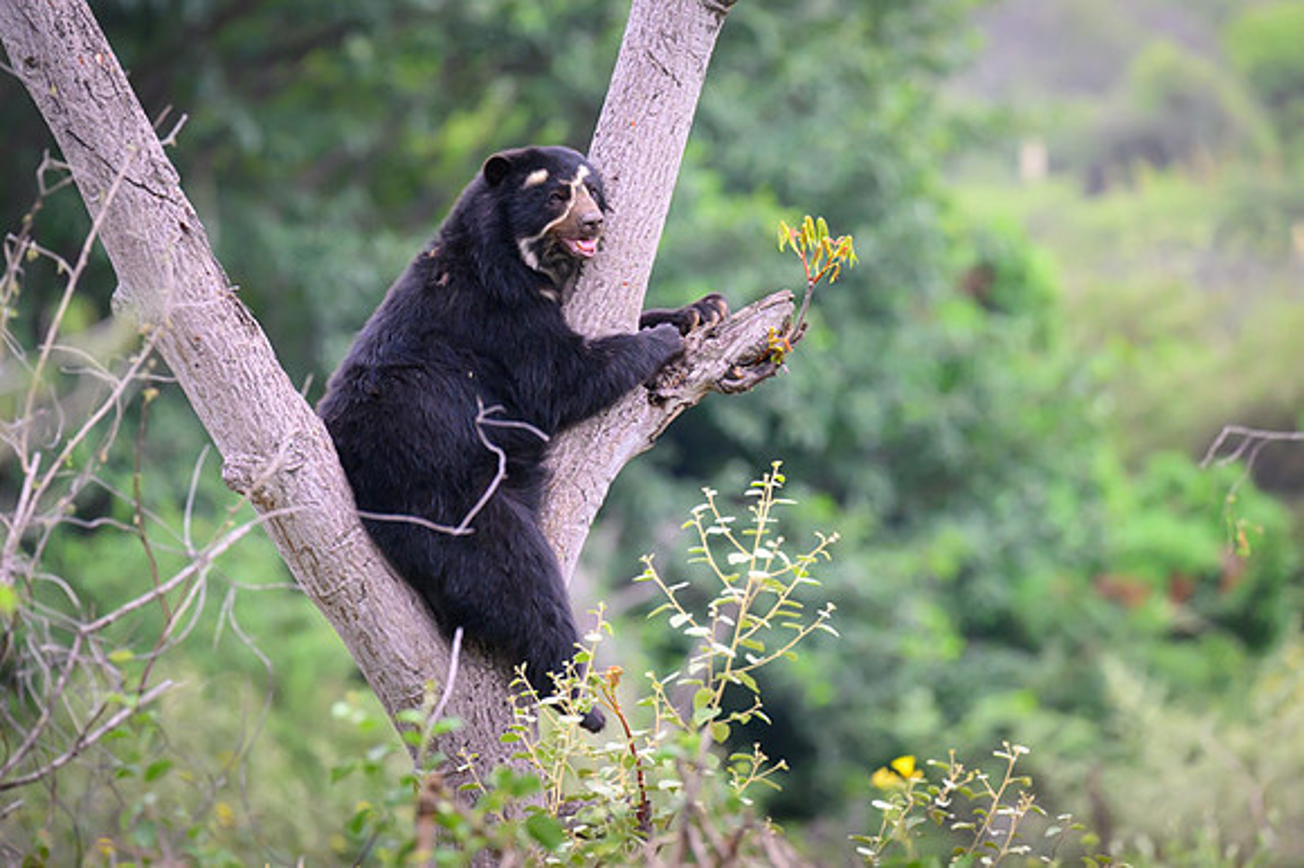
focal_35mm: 244
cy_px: 339
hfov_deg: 8.5
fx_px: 8822
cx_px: 656
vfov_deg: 5.6
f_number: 3.5
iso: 2200
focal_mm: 200
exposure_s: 1/640
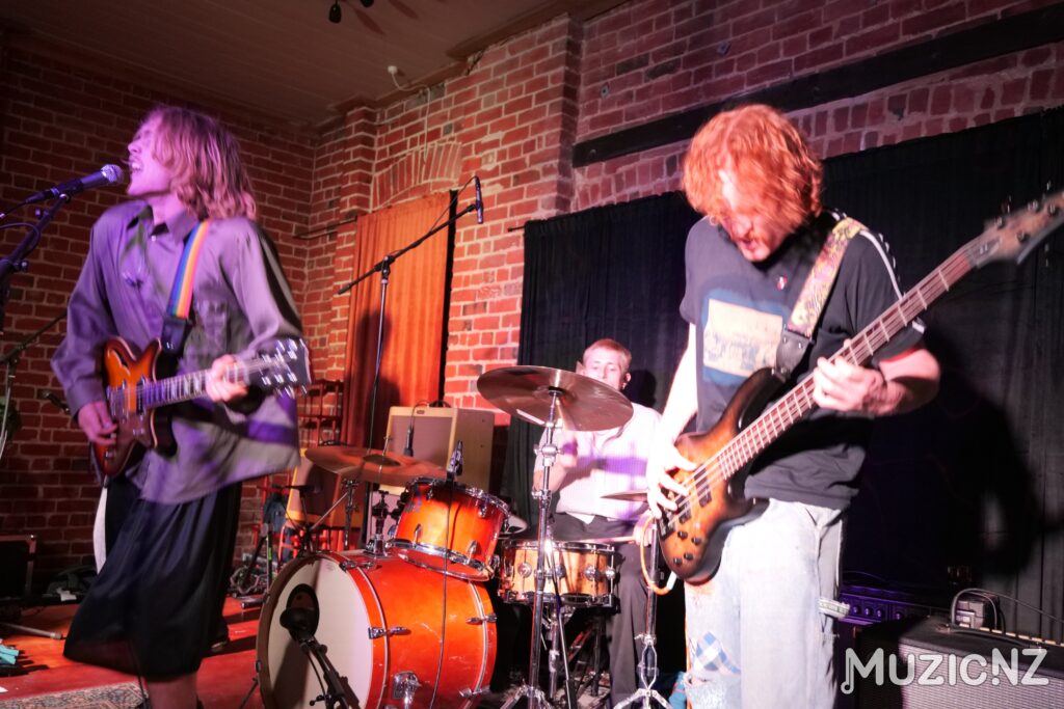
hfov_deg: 65.5
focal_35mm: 28
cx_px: 532
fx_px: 828
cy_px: 354
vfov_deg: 46.4
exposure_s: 1/60
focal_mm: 28
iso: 5000
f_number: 4
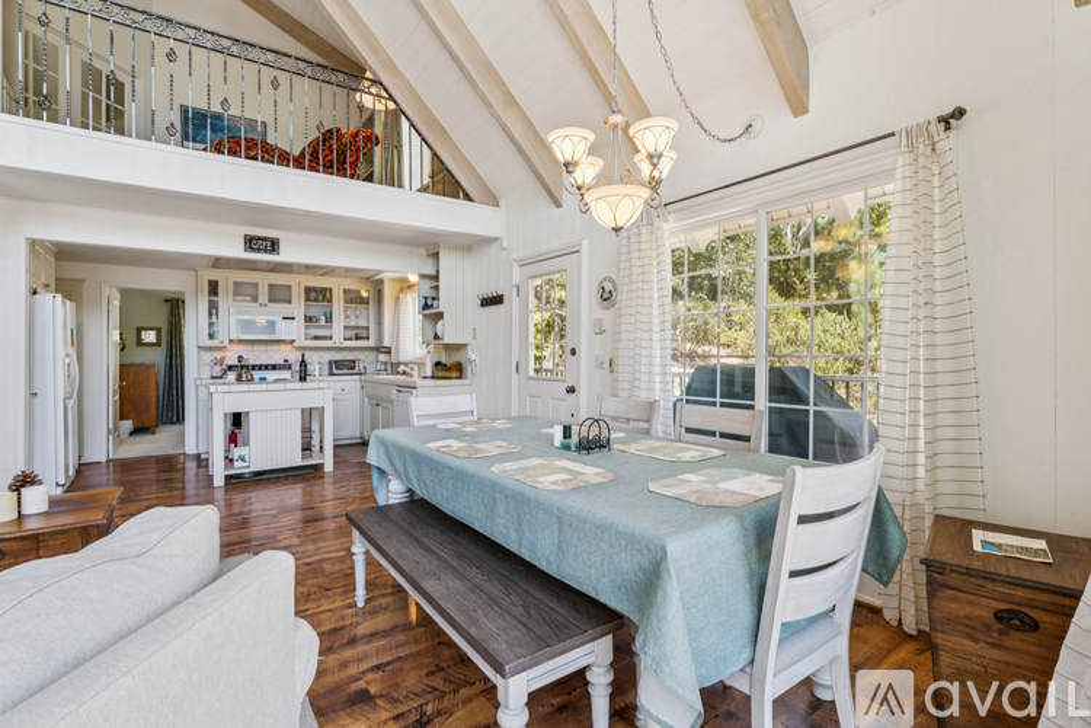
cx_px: 546
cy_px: 364
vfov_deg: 71.1
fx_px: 509
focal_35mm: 17
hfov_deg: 94.0
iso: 100
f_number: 13
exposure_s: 1/5
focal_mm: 16.8
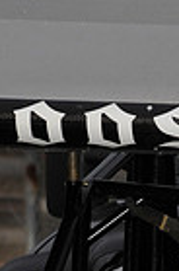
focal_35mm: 835
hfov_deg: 1.6
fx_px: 6258
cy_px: 283
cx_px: 265
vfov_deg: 2.5
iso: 500
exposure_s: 1/250
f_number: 8
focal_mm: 200
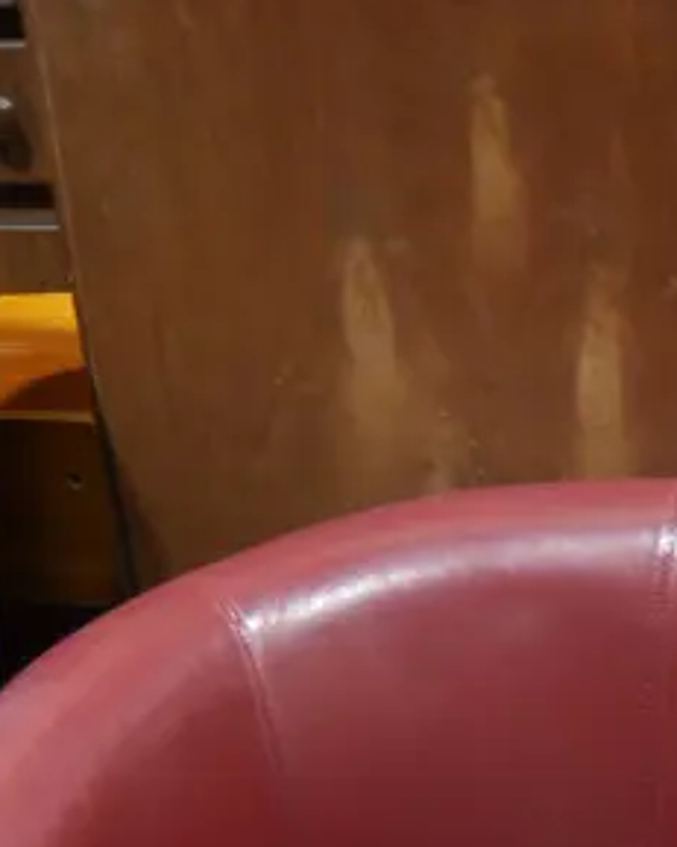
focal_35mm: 97
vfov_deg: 17.0
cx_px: 569
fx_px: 2431
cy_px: 1430
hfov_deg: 15.7
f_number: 3.5
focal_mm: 14
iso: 500
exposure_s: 1/60
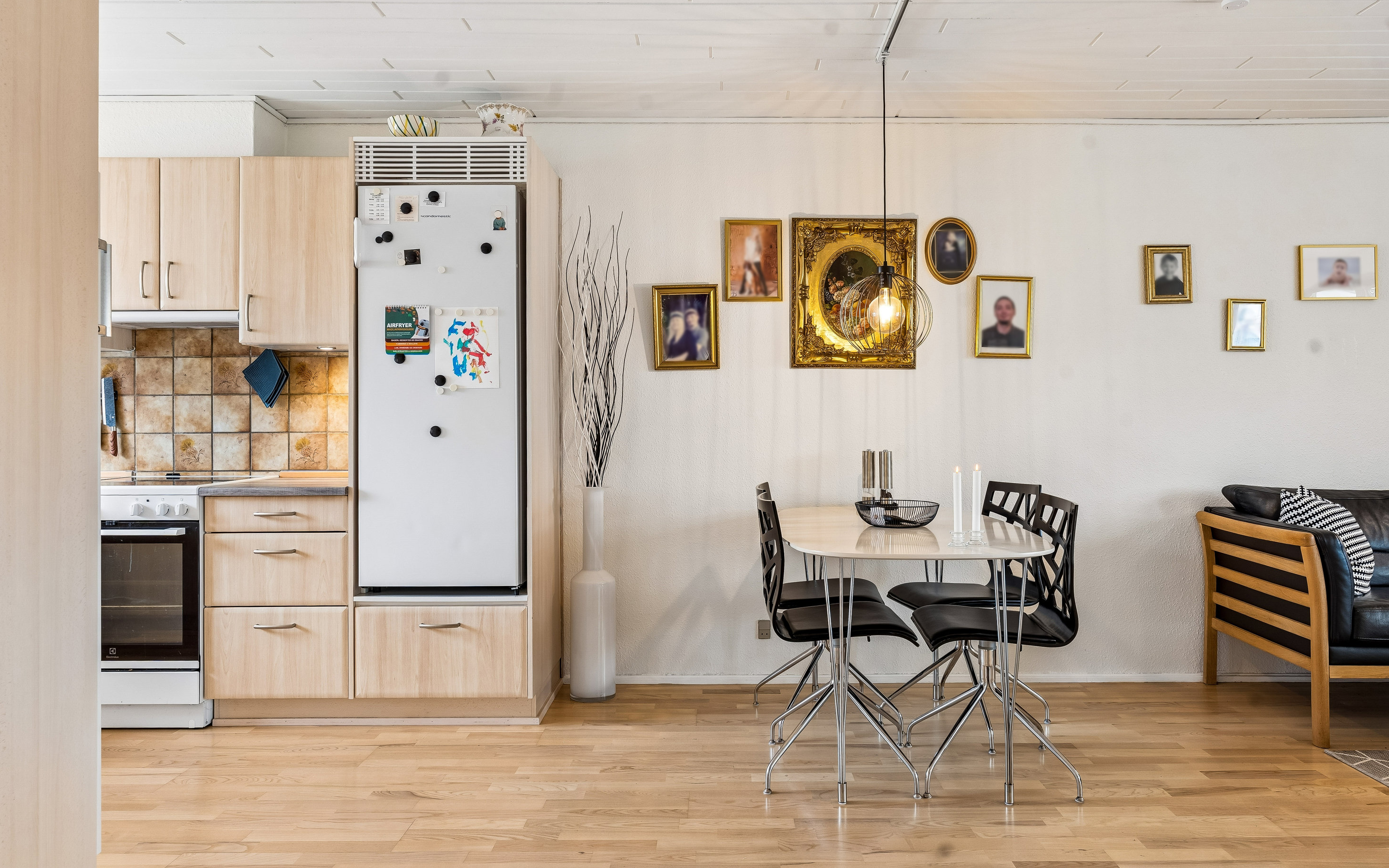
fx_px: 928
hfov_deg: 73.6
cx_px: 694
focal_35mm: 25
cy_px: 412
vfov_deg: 50.1
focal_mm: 23.5
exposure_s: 1/4
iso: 200
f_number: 8
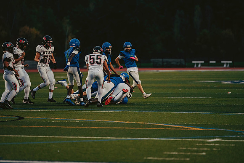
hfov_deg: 10.5
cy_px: 82
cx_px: 122
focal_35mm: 195
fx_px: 1322
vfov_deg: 7.0
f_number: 2.8
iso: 2000
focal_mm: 195
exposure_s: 1/1250
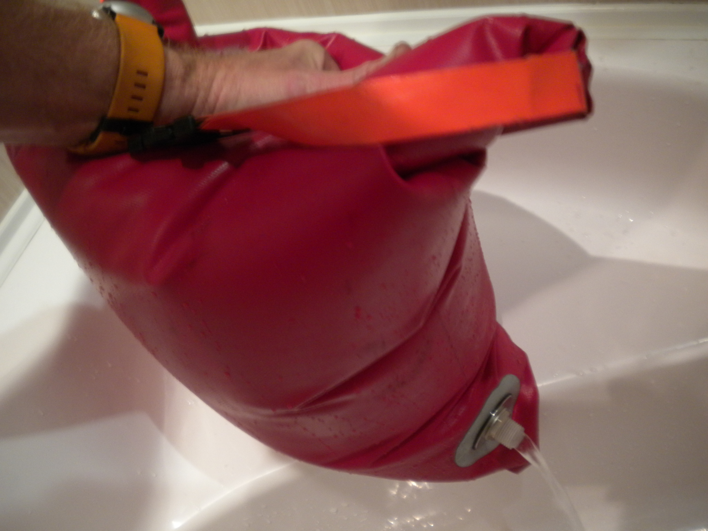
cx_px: 354
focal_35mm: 35
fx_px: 716
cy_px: 266
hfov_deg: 52.6
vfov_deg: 40.7
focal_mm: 6.3
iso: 200
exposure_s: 1/3.5
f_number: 3.1
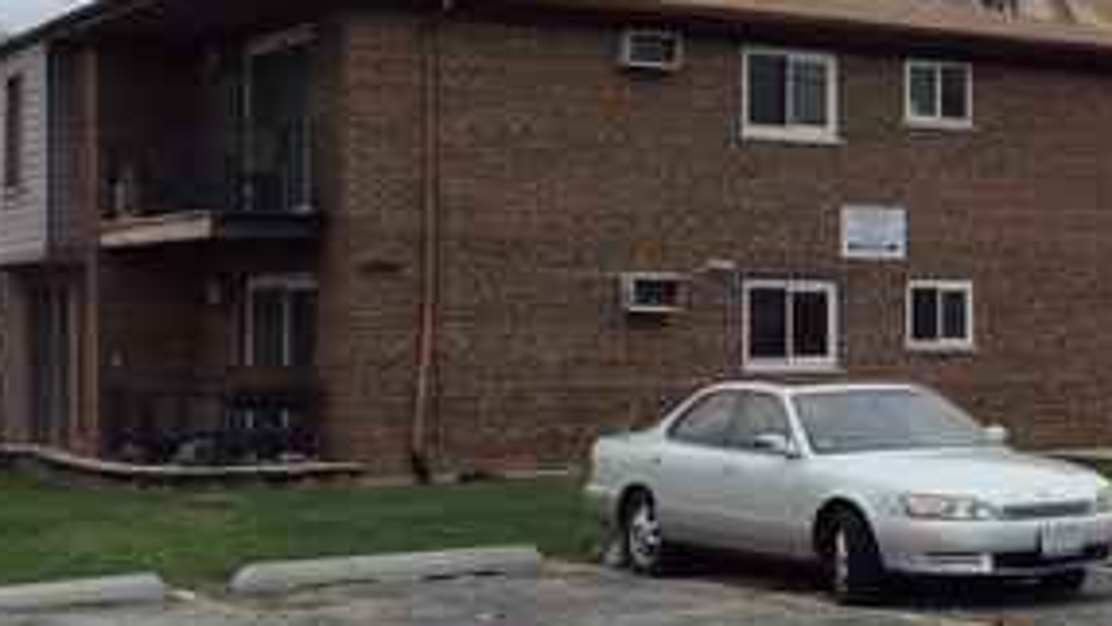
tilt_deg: +0.6
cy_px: 299
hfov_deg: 26.4
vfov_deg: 15.5
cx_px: 972
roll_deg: -0.6
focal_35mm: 78
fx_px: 2300
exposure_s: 1/229
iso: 32
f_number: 2.4
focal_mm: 3.3
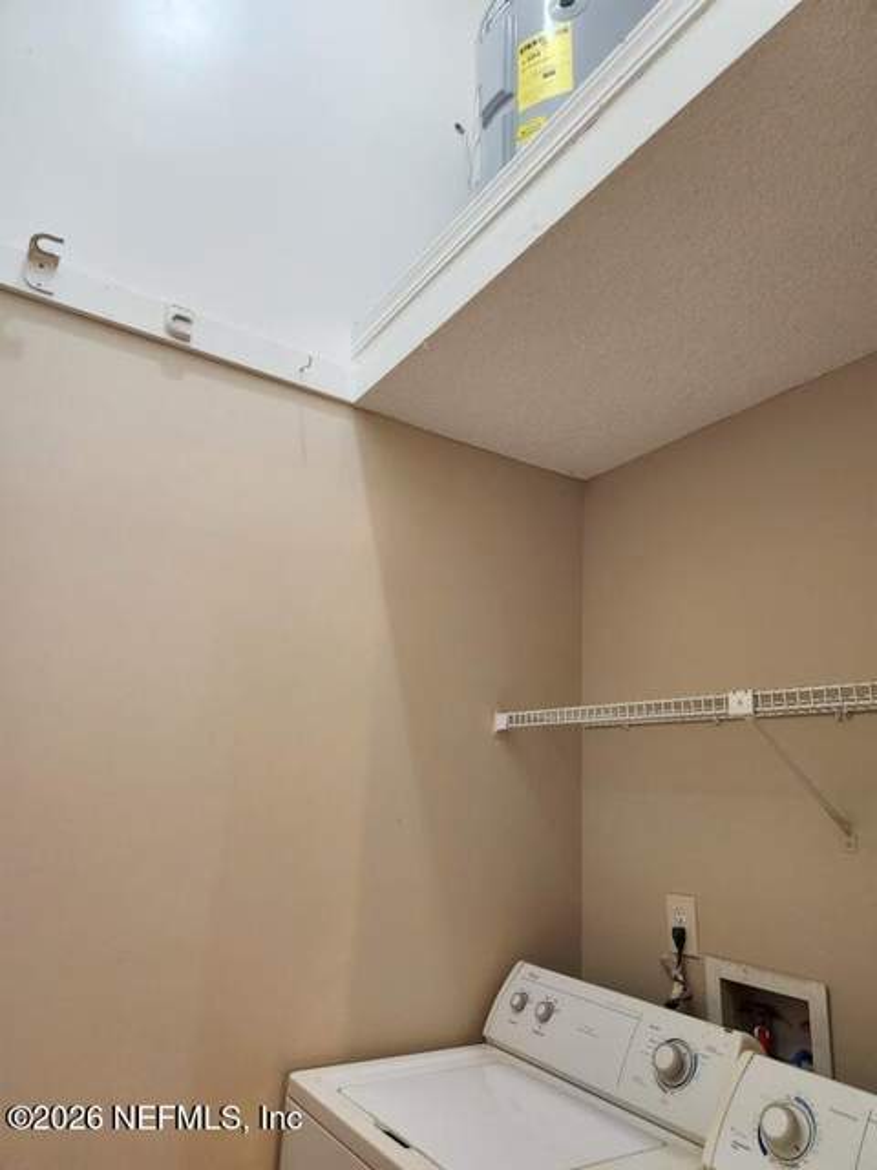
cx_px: 438
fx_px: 777
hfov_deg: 58.9
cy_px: 585
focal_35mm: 23
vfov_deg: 73.9
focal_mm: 5.4
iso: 400
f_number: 1.8
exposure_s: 1/120
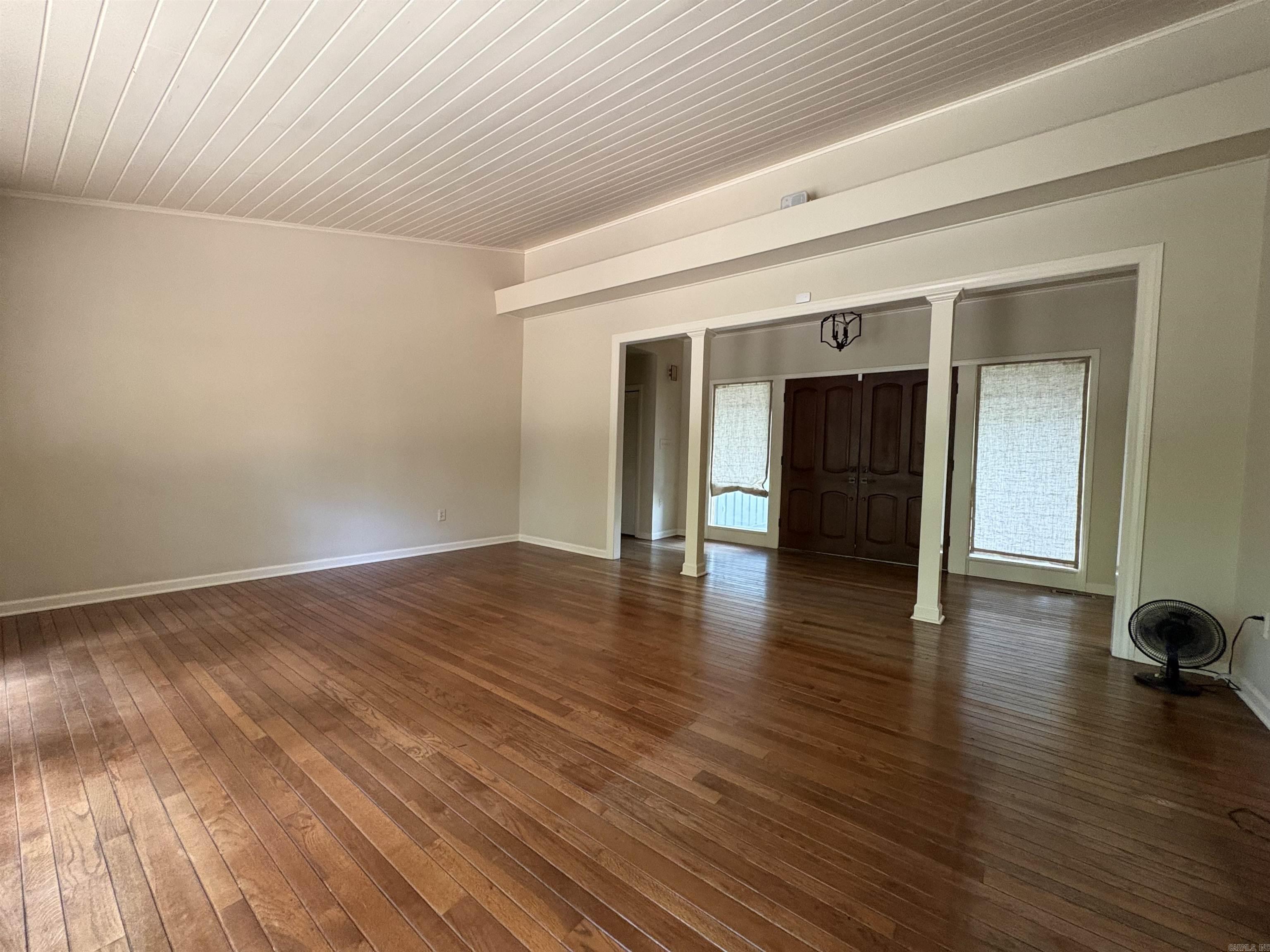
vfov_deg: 85.7
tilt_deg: -2.5
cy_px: 476
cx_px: 635
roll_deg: -1.1
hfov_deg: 102.1
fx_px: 514
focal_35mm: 14
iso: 500
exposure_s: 1/60
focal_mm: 2.22
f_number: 2.2
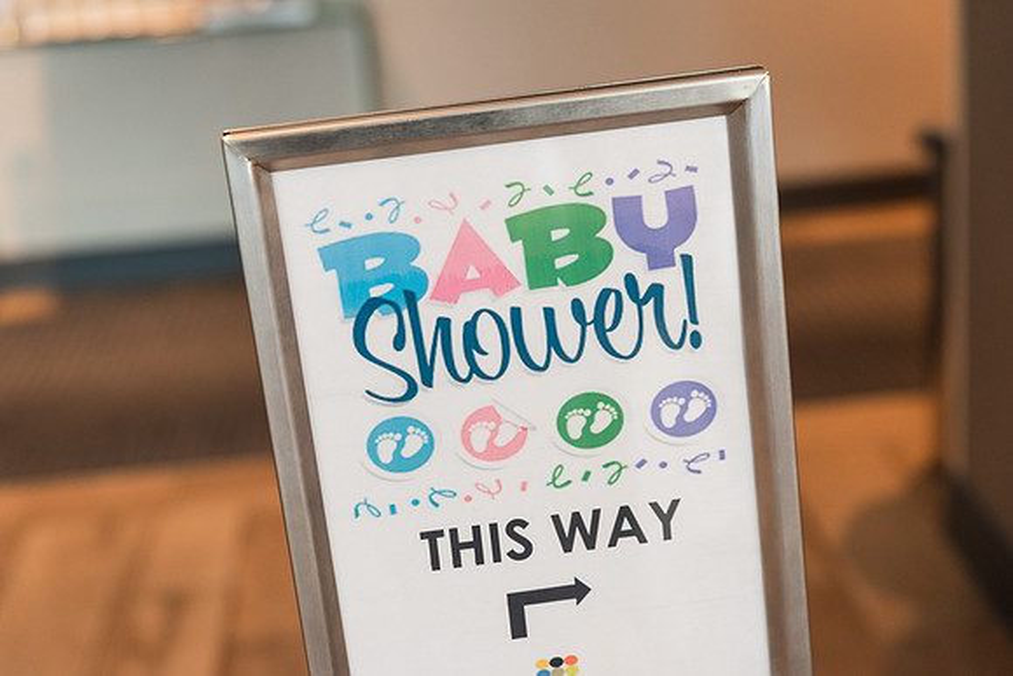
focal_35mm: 70
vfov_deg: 19.5
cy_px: 338
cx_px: 506
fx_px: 1970
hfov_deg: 28.8
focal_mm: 70
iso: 1600
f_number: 4
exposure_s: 1/100
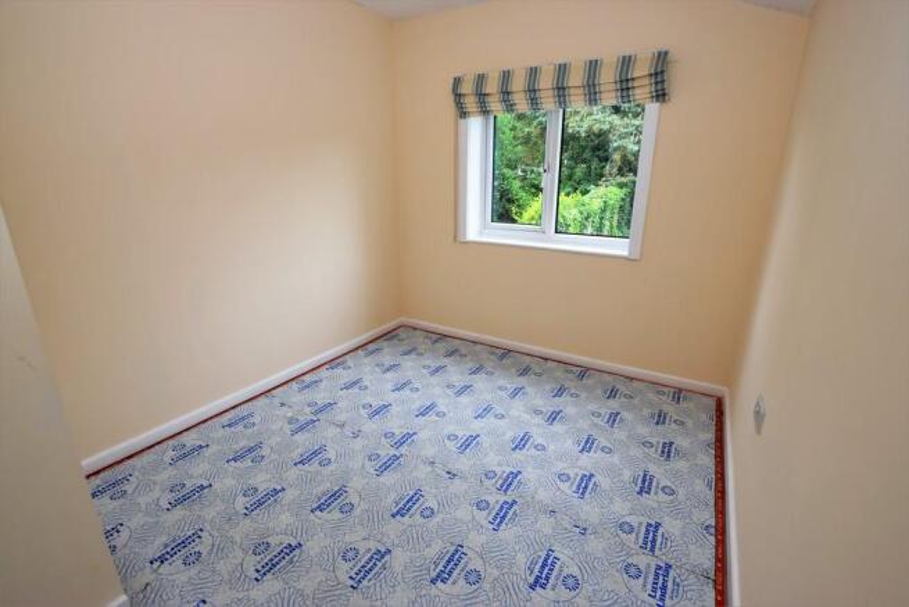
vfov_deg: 77.4
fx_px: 379
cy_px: 304
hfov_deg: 100.4
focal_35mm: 15
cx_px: 454
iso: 450
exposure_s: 1/125
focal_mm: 10
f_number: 5.6
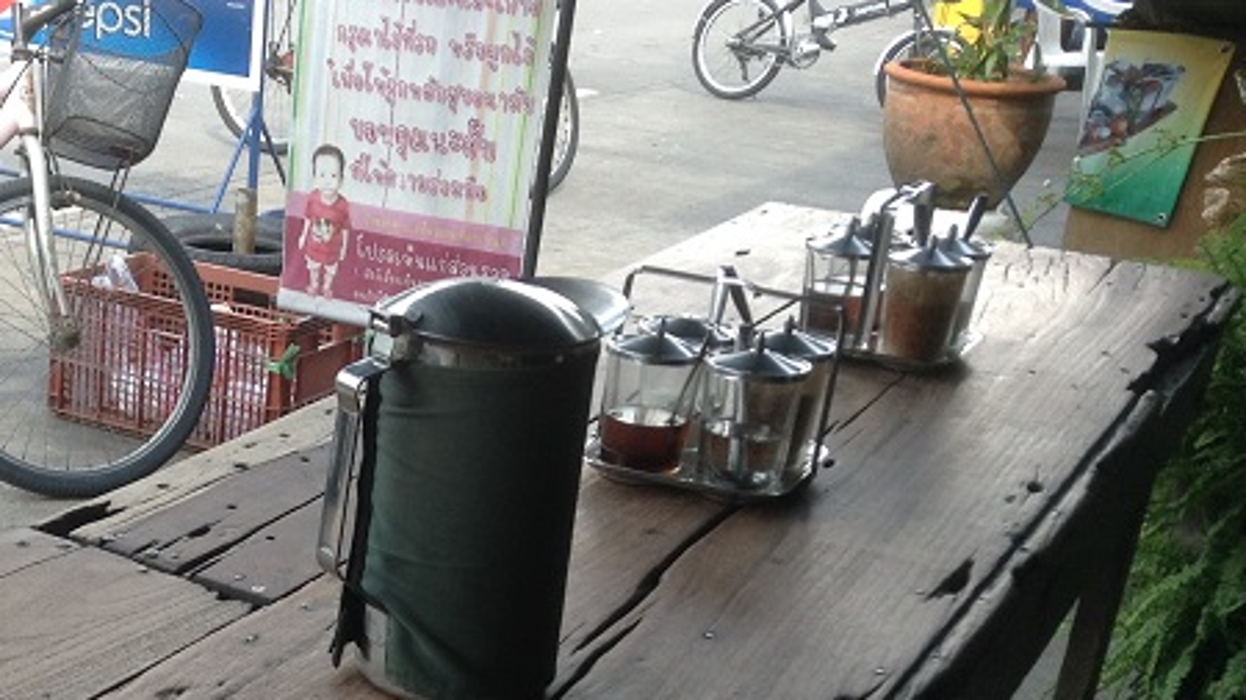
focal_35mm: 62
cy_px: 707
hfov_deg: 32.7
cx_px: 208
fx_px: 2048
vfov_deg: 18.9
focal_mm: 3.3
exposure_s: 1/147
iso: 32
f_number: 2.4
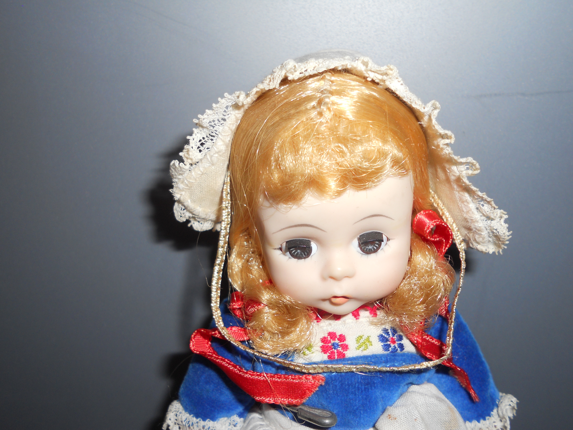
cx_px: 286
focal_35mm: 32
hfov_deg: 56.8
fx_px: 530
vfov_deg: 44.2
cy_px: 215
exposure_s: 1/25
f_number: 8.8
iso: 80
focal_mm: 5.8
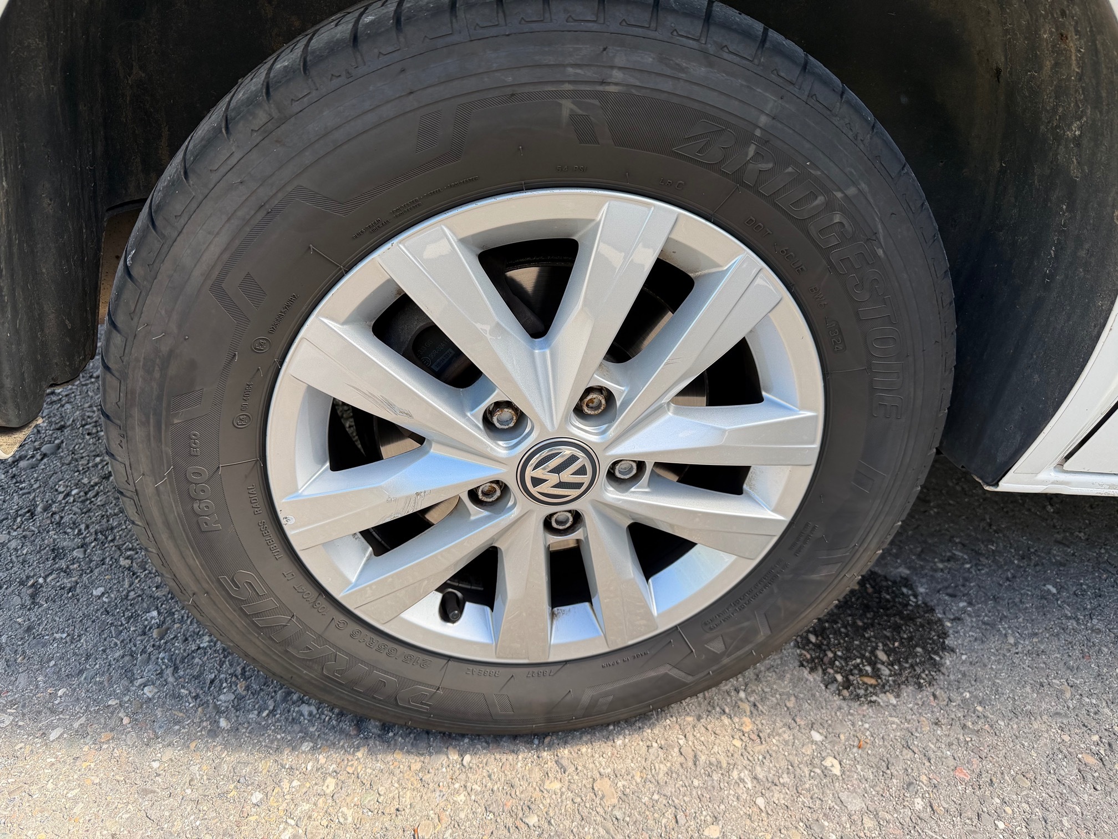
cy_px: 420
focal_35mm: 24
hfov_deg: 71.6
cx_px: 559
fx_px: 775
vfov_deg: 56.8
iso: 80
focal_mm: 6.76
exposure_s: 1/405
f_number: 1.78
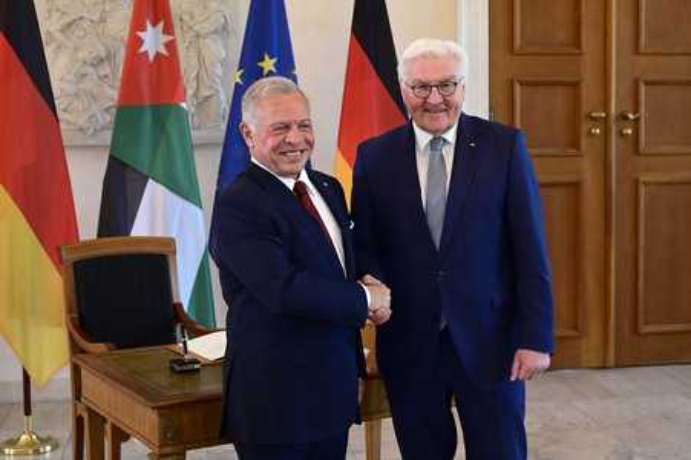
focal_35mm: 52
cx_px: 346
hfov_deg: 38.2
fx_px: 997
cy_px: 230
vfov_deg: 26.0
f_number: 5.6
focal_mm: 52
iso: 2500
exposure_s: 1/200
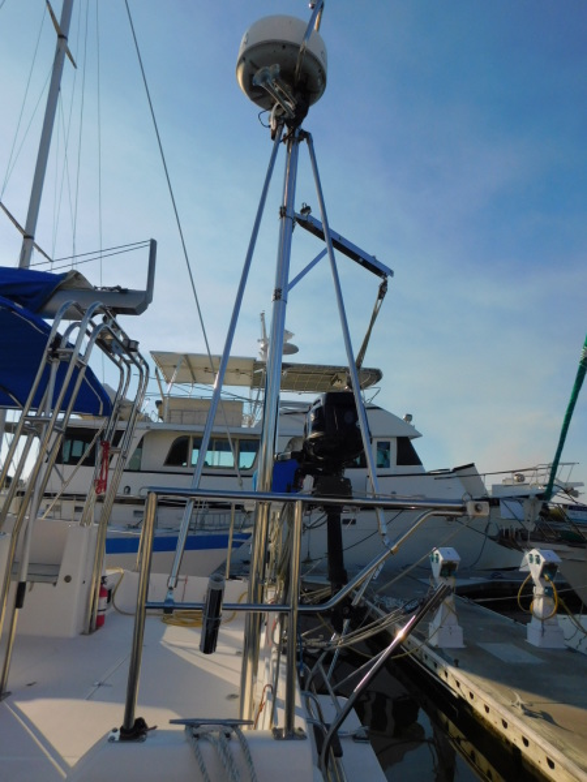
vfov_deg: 73.9
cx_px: 294
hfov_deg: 58.9
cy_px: 391
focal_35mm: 23
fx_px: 520
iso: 125
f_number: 6
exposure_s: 1/640
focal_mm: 4
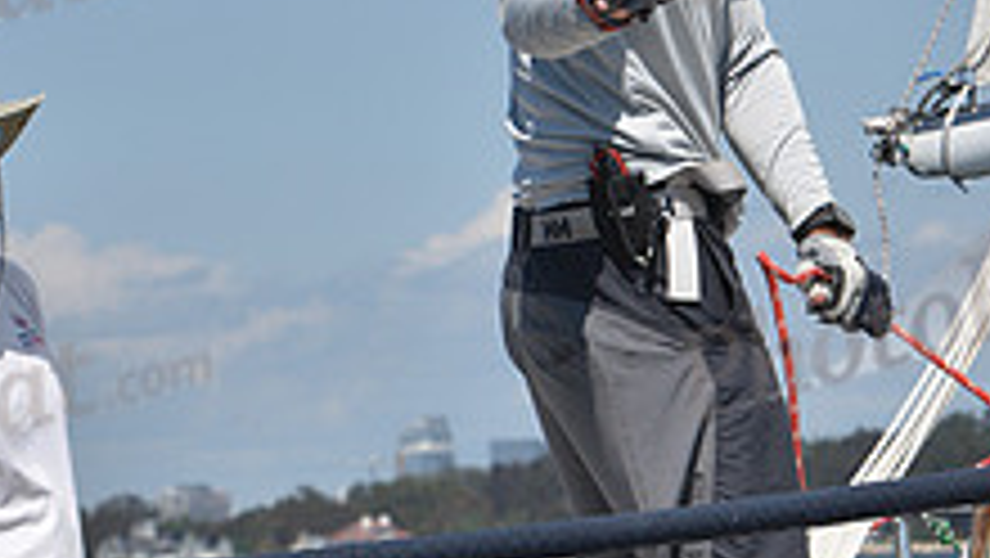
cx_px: 448
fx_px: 8431
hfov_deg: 6.7
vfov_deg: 3.8
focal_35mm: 321
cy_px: 603
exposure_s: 1/1250
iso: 320
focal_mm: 116
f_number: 10
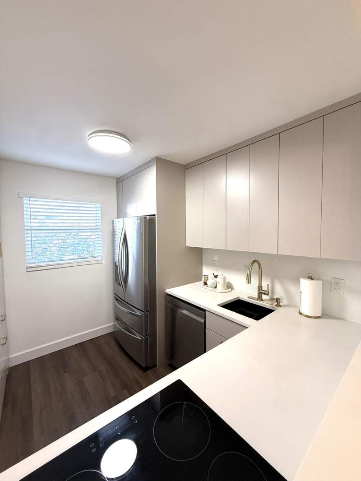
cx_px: 180
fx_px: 195
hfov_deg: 85.7
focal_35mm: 14
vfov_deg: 102.1
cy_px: 240
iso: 250
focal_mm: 2.22
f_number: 2.2
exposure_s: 1/120
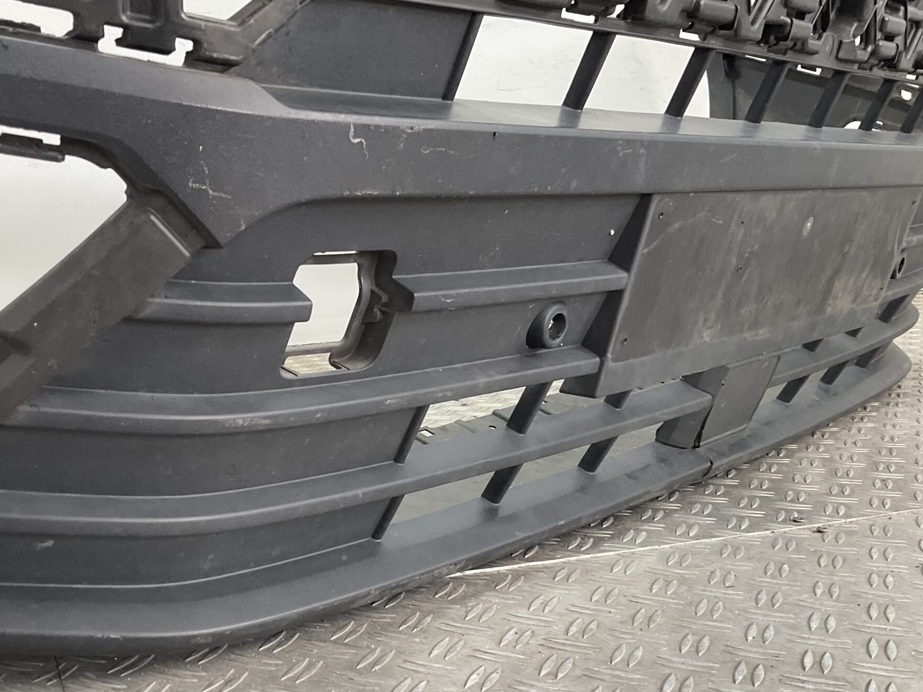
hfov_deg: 44.1
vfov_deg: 34.1
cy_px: 452
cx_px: 298
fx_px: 1120
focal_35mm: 42
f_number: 1.8
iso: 40
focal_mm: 3
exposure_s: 1/120
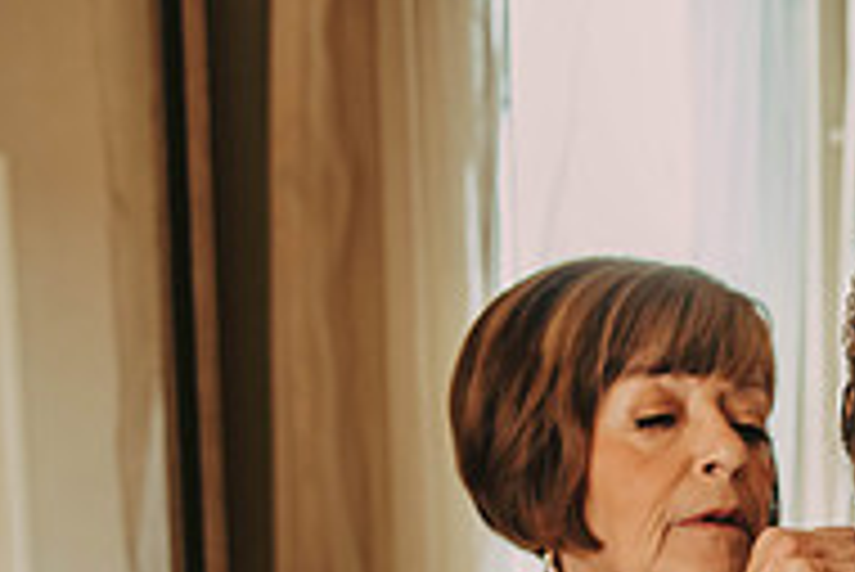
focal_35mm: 110
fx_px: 2614
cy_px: 651
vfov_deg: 12.2
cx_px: 1004
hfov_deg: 17.7
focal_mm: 36
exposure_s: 1/100
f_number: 3.5
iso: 800
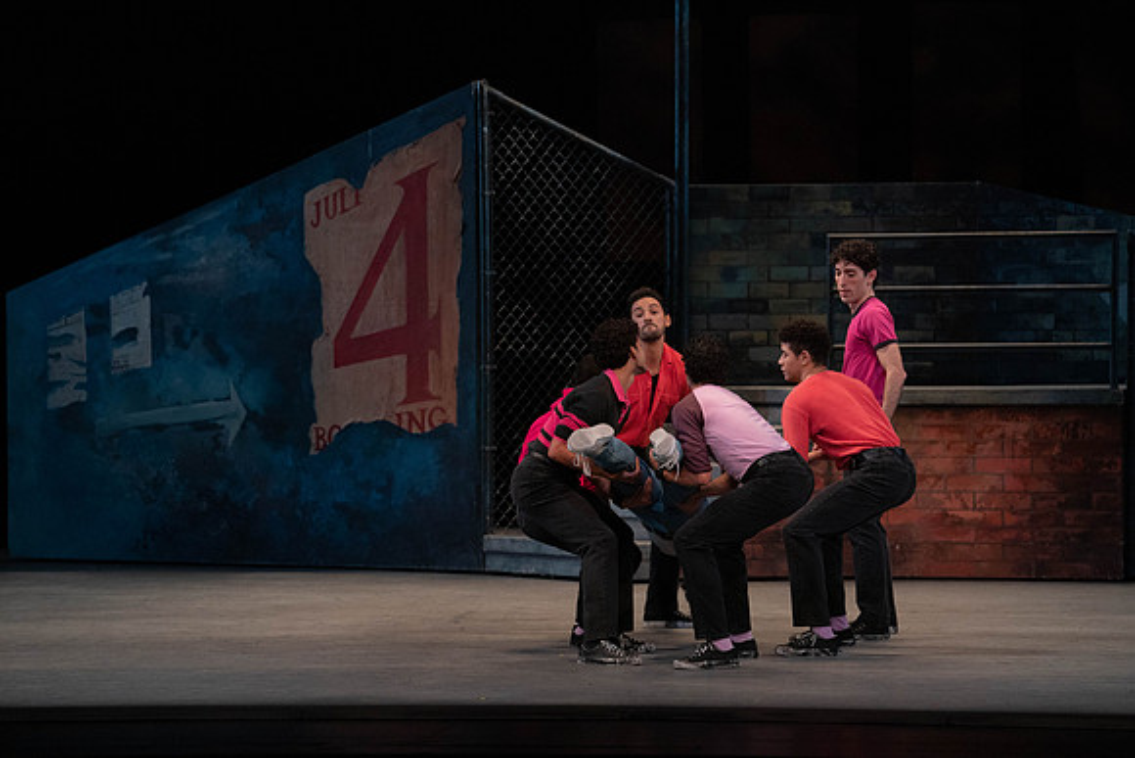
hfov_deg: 11.3
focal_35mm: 182
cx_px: 568
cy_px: 379
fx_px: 5739
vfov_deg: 7.5
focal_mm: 182
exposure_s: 1/400
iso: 3200
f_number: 4.5
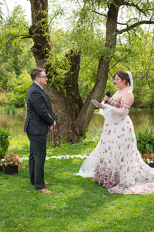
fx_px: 338
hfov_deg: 25.6
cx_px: 61
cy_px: 116
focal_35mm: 53
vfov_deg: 37.8
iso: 100
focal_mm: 35
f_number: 3.5
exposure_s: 1/500
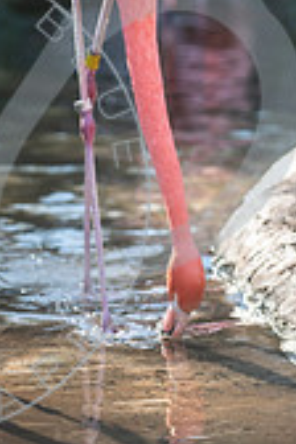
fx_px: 5130
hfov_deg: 3.3
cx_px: 24
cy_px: -5
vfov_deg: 4.9
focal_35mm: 416
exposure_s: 1/400
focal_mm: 155
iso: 200
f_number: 2.8
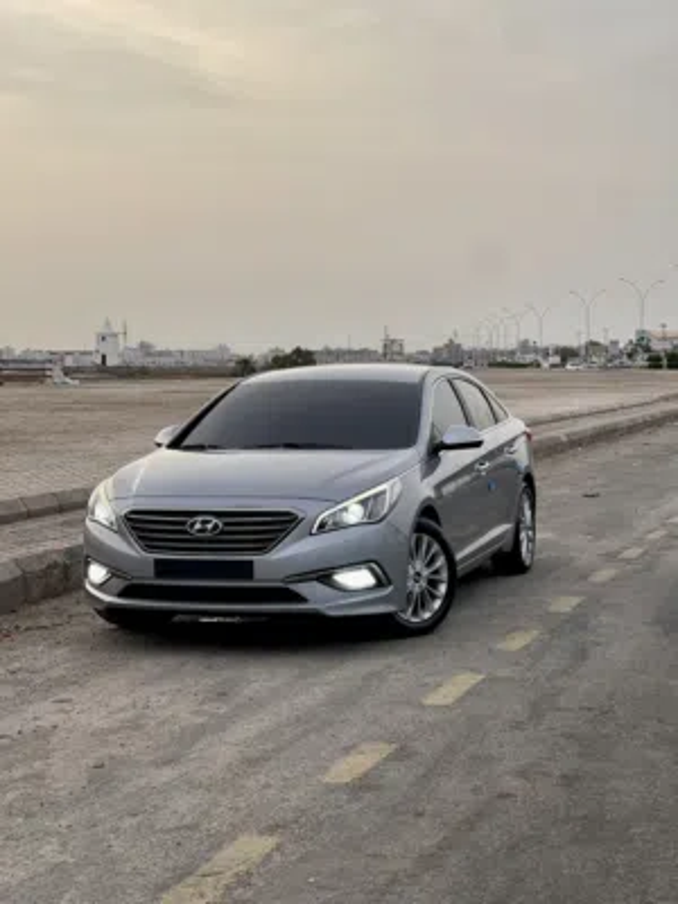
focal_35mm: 64
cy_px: 452
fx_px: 1671
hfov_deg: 22.9
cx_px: 339
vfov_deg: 30.3
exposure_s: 1/121
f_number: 2.2
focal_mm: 7.5
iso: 40
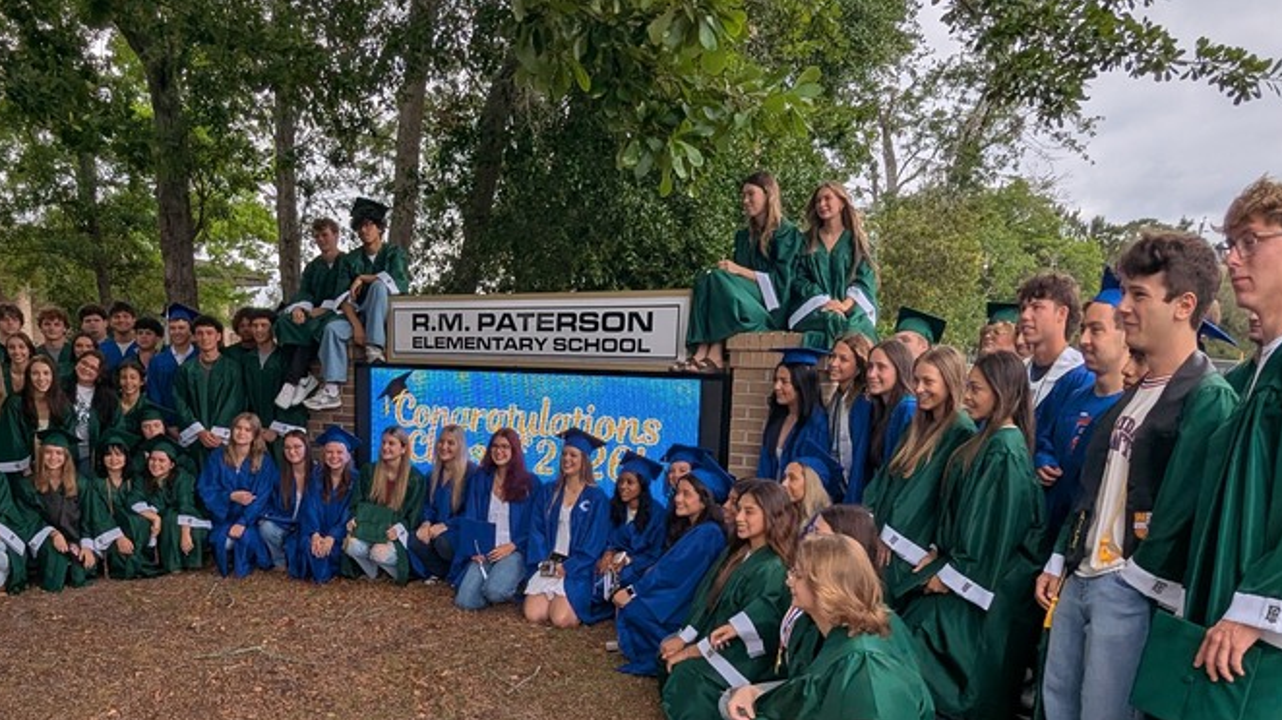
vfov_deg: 42.0
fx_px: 918
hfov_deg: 69.0
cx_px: 502
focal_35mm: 27
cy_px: 512
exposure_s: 1/612
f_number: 2.2
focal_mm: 2.35
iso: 47
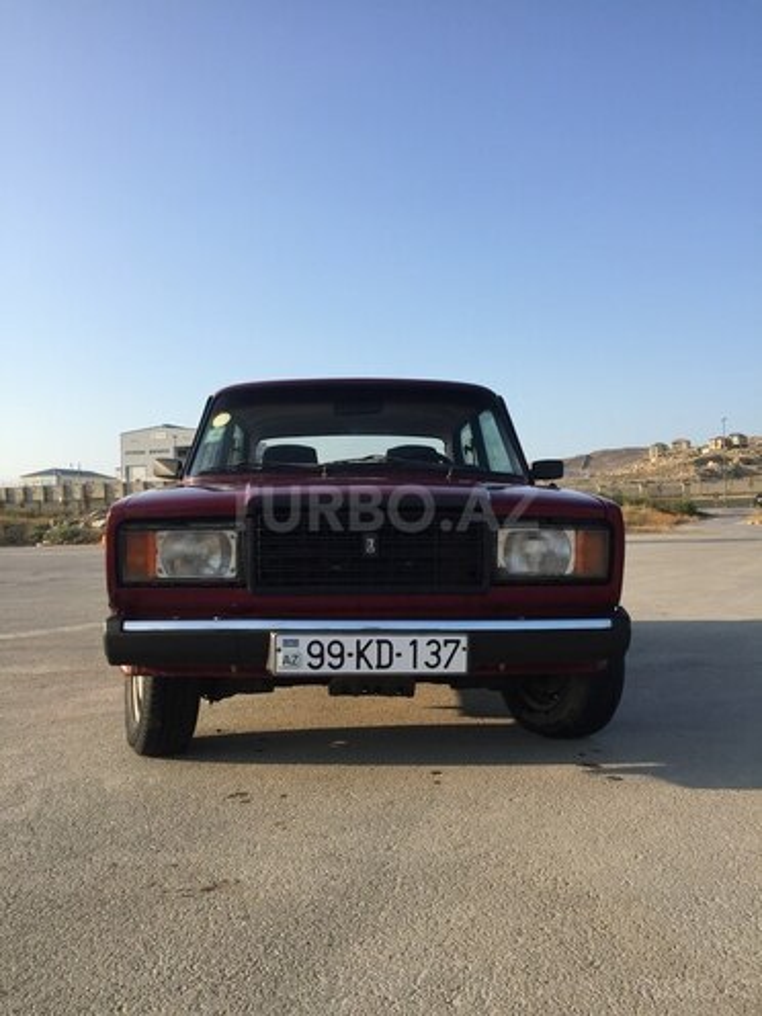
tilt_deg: +2.2
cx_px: 381
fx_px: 851
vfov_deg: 61.7
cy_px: 508
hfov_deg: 48.2
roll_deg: +2.0
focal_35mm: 29
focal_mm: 4.15
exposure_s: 1/1014
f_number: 2.2
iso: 32
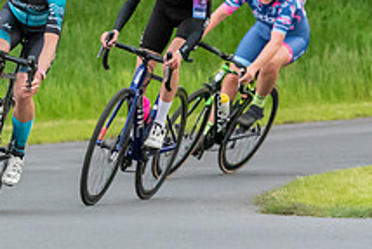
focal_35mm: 406
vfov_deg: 3.4
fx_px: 4198
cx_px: 38
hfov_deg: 5.1
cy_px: -34
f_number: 4
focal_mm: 150
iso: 6400
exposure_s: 1/640
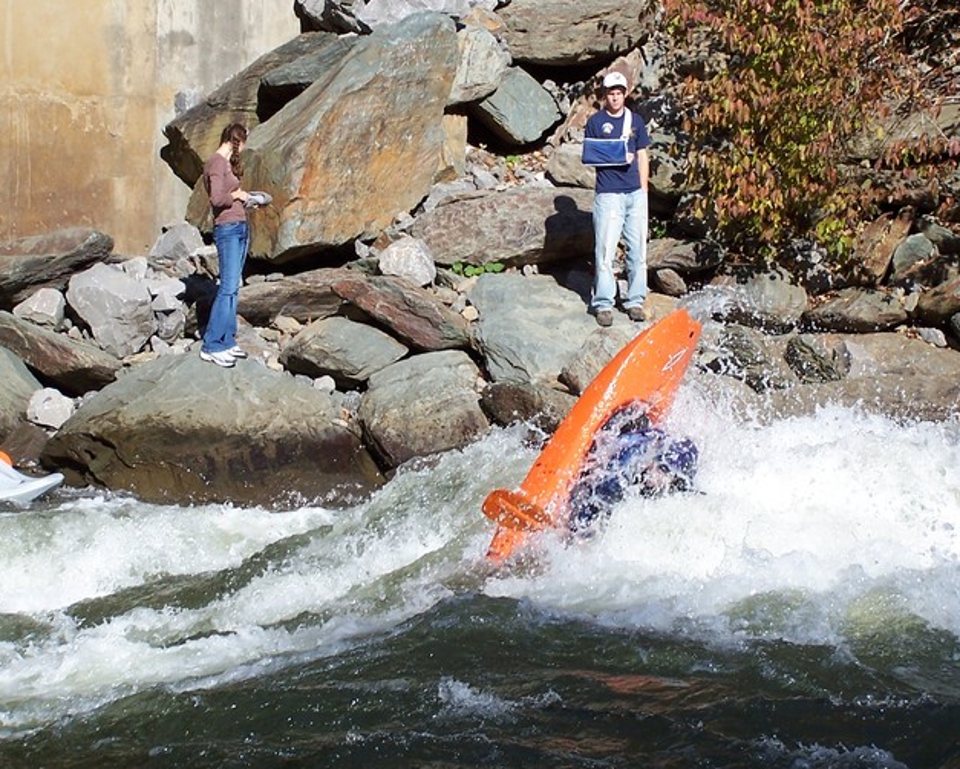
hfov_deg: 16.4
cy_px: 346
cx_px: 533
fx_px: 3325
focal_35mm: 117
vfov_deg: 13.2
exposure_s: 1/750
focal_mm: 15.6
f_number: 3.2
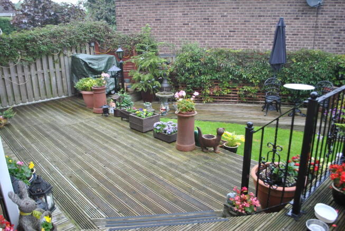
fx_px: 259
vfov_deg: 48.0
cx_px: 172
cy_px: 116
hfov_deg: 67.3
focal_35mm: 27
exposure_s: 1/50
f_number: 3.5
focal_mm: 18
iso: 100
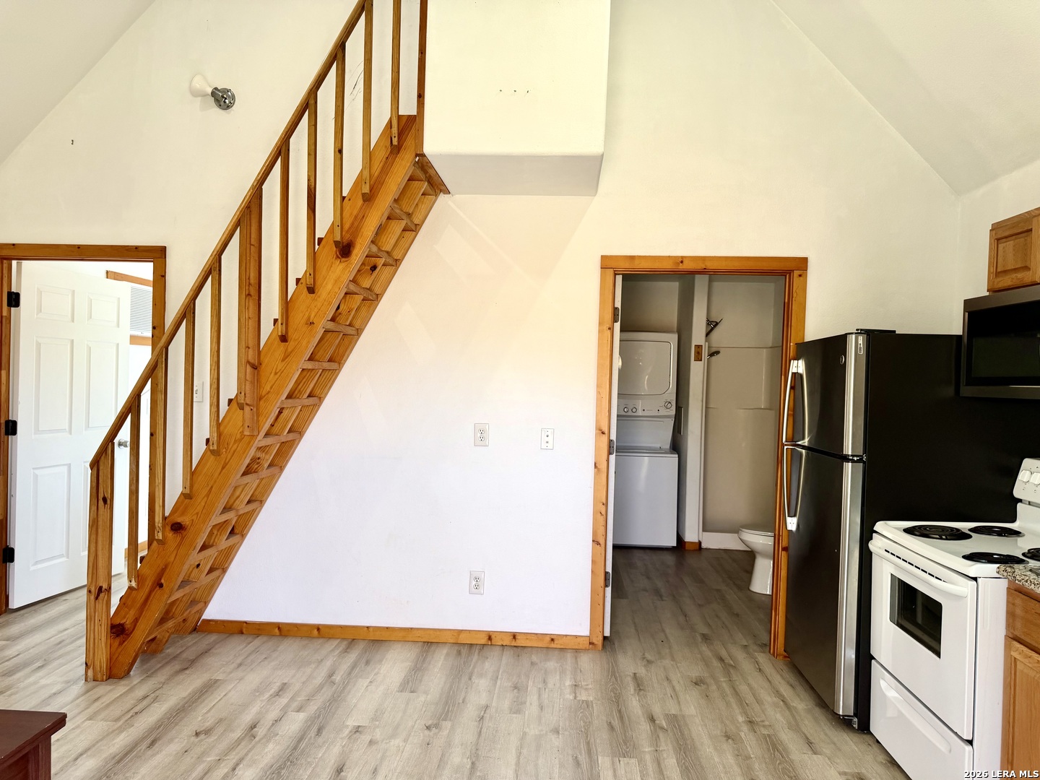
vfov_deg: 56.8
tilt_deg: -1.8
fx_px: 721
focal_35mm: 24
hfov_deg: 71.6
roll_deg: -1.3
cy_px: 390
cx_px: 520
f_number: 1.78
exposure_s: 1/121
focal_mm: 6.76
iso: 125
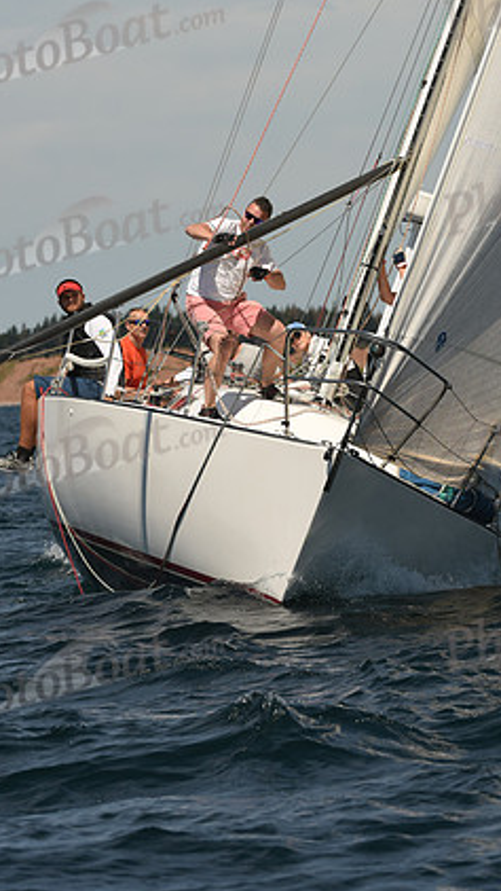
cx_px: 335
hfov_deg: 4.2
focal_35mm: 289
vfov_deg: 7.5
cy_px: 322
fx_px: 6821
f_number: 7.1
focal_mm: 200
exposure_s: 1/1000
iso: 250
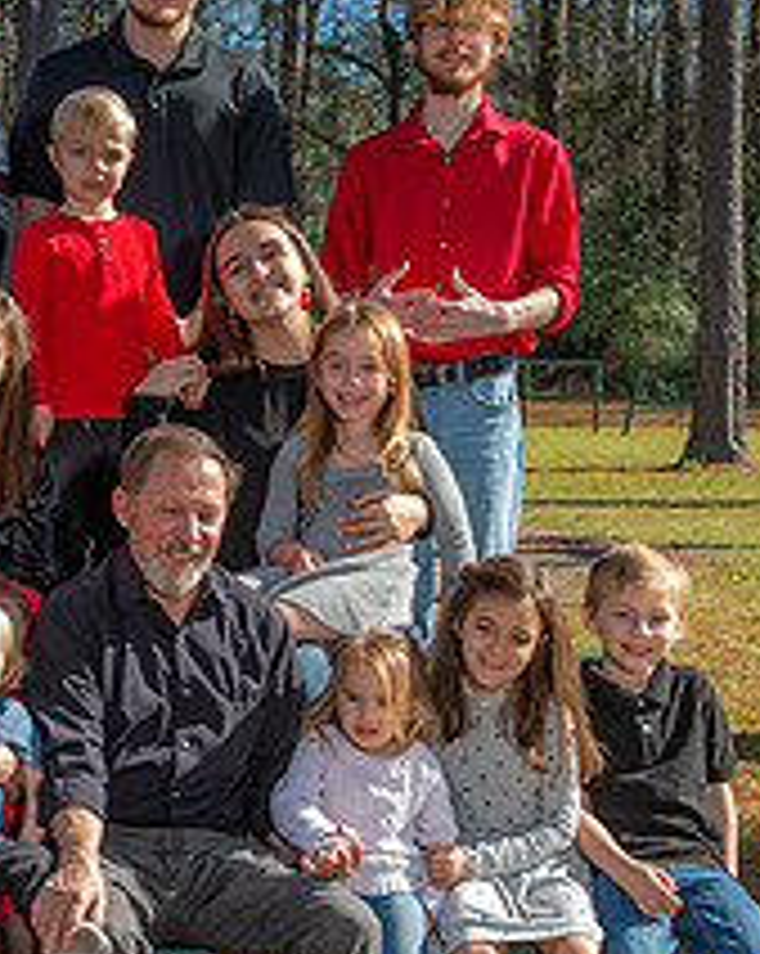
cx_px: 157
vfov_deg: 17.8
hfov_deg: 14.2
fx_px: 3043
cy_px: 630
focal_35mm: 108
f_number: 5
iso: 80
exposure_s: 1/250
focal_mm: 42
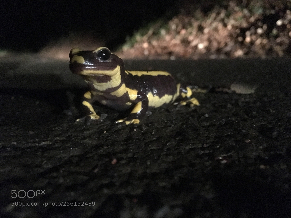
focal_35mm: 29
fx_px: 244
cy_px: 109
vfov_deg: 48.2
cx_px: 146
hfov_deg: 61.7
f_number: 2.2
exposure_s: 1/17
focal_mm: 4.15
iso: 2000
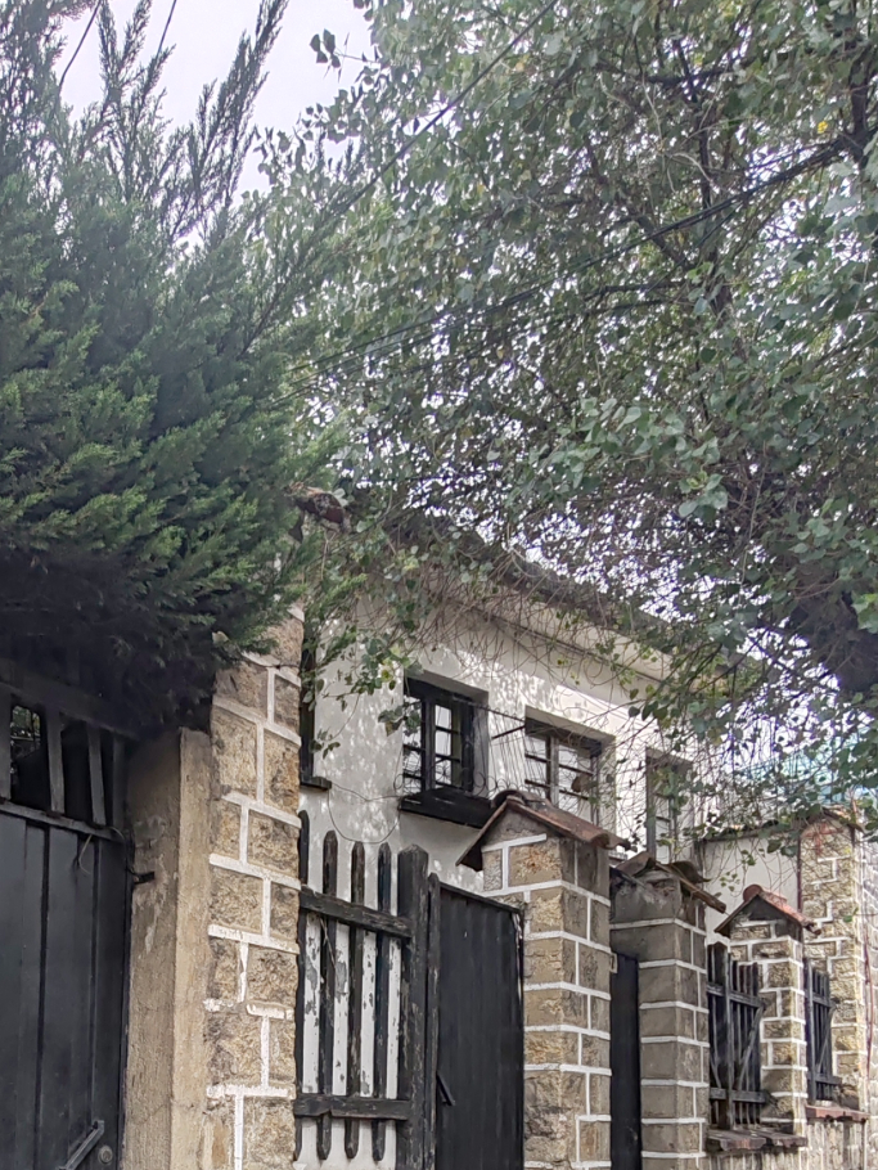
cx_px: 224
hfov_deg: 46.6
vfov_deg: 54.6
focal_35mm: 29
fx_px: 980
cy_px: 1029
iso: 50
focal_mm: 1.96
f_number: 2.2
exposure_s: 1/600
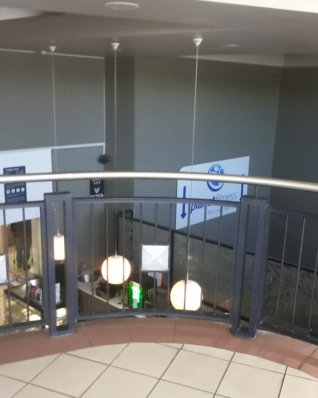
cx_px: 180
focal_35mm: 40
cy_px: 200
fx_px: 471
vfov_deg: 45.8
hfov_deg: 37.3
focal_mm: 2.2
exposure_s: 1/50
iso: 160
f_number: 1.9
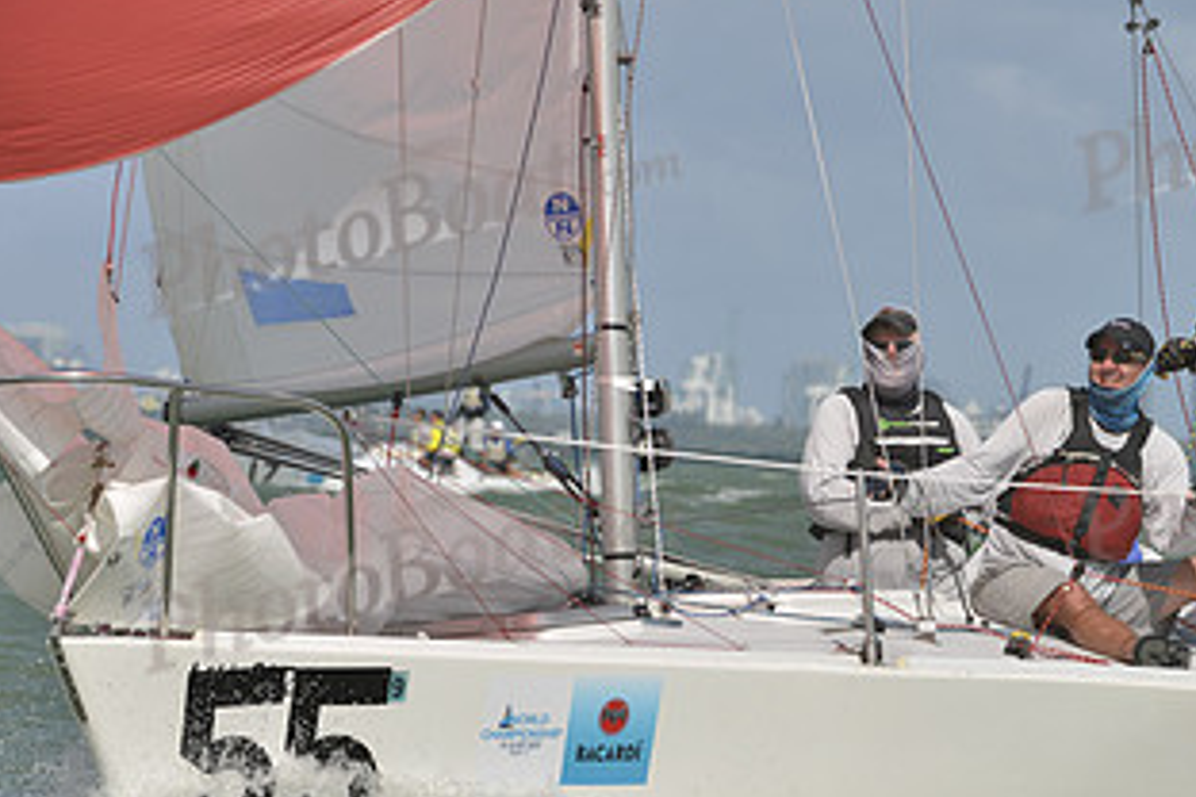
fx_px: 12358
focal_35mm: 372
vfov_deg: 3.7
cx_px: 882
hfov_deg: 5.5
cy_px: 718
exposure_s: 1/1250
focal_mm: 200
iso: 280
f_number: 9
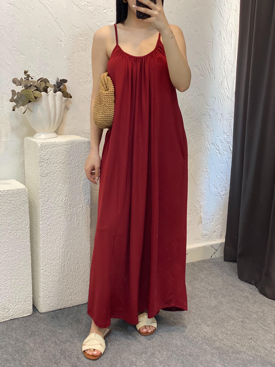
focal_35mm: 52
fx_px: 551
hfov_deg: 28.0
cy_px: 184
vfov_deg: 36.8
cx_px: 138
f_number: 2
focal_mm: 6
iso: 160
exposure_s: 1/100
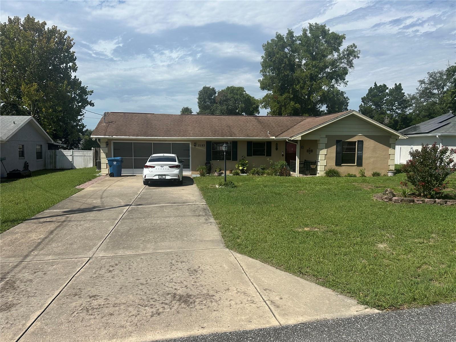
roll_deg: -0.4
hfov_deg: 71.6
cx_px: 228
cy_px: 171
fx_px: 316
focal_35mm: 24
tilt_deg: -4.7
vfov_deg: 56.8
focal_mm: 6.86
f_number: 1.78
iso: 80
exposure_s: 1/7042
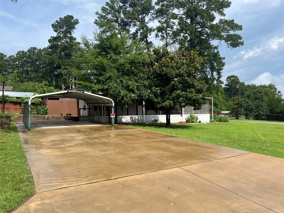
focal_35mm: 26
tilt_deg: +0.7
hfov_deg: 67.3
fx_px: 213
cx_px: 142
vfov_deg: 53.1
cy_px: 106
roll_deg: +1.6
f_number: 1.5
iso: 50
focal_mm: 5.7
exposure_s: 1/3571
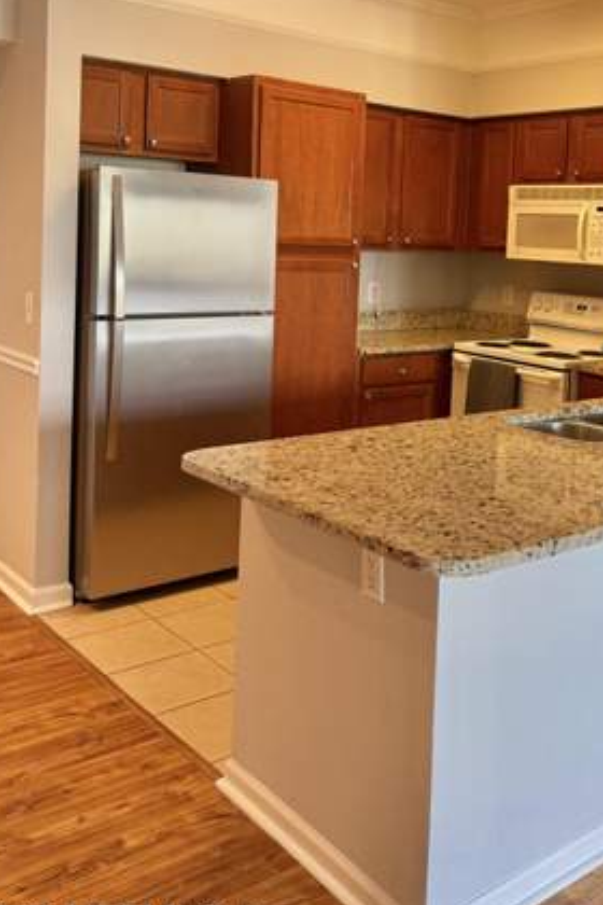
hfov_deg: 34.3
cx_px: 454
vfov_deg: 49.7
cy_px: 295
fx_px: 955
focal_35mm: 38
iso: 160
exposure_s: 1/60
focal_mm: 6.76
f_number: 1.78
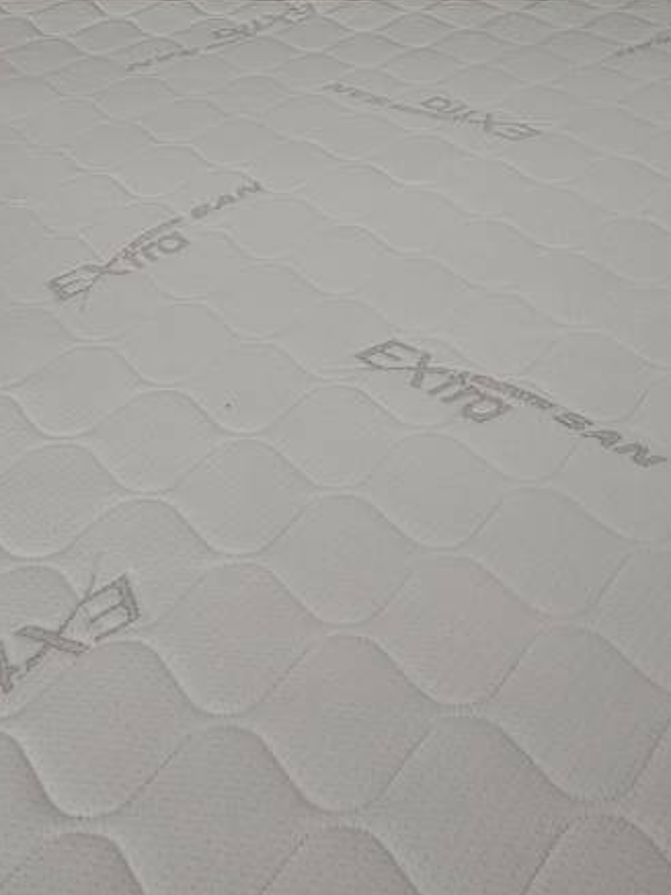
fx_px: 1473
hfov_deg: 25.6
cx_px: 415
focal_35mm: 57
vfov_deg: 32.5
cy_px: 135
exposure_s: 1/25
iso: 500
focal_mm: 5.4
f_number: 1.8
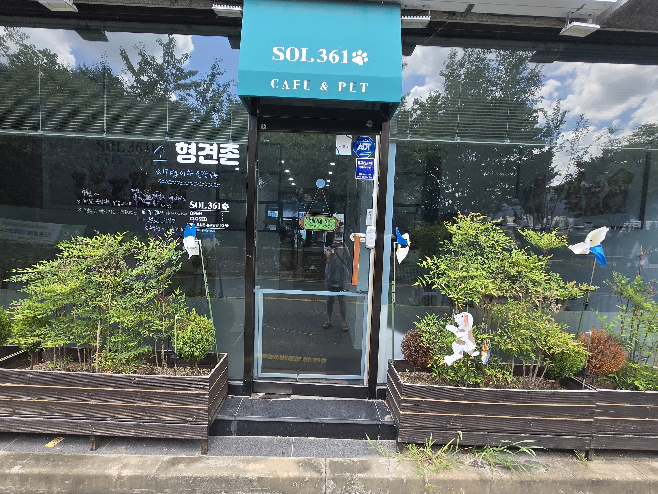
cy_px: 254
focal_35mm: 16
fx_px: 304
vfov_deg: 78.1
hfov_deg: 94.5
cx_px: 320
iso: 25
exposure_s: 1/176
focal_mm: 1.7
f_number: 2.2
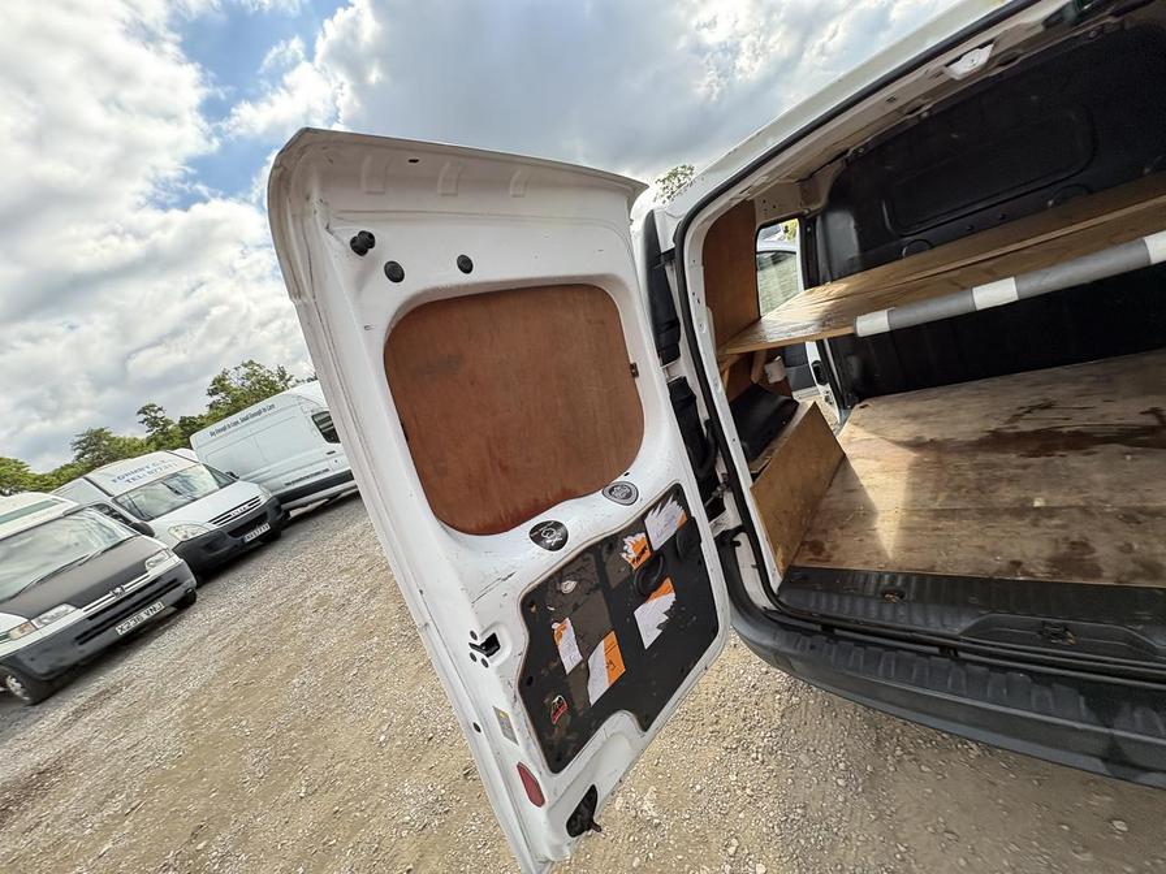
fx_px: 472
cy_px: 437
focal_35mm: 14
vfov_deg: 85.7
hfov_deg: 102.1
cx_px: 583
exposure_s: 1/346
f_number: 2.2
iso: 64
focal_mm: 2.22
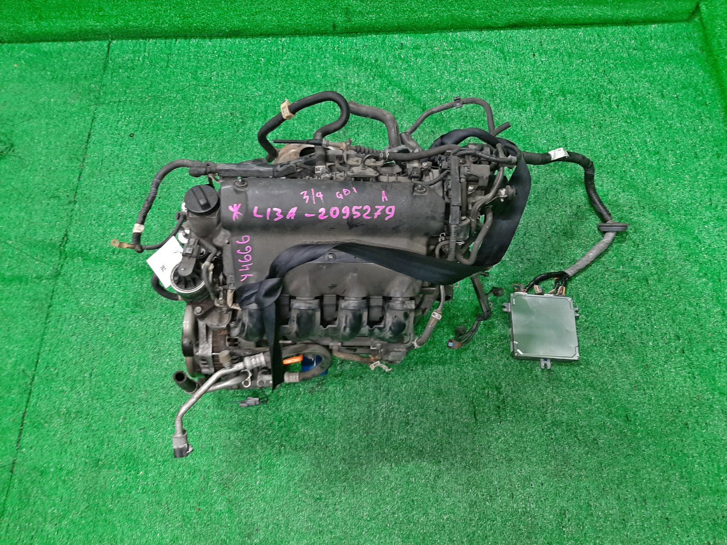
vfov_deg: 53.1
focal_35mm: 26
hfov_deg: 67.3
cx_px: 364
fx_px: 546
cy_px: 272
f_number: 1.7
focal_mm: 3.93
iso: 138
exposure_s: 1/50
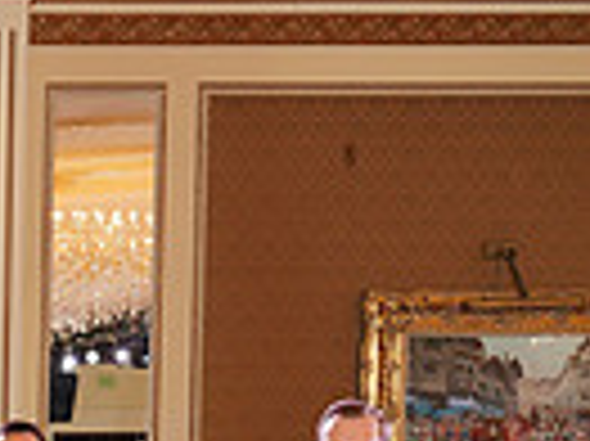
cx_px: -712
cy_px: 700
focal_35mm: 141
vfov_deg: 10.1
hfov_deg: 12.0
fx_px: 2401
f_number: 5
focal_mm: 33
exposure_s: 1/200
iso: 1600
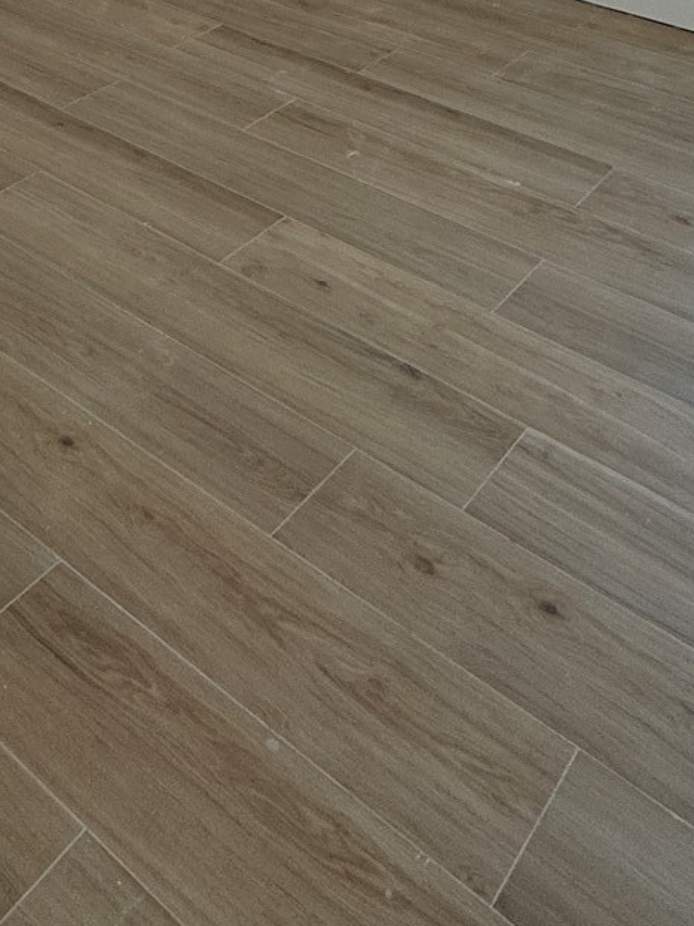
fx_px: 1230
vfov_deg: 30.0
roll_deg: -1.8
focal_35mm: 46
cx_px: 214
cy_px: -358
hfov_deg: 31.2
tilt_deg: -5.4
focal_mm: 2.22
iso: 80
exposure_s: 1/99
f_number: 2.2
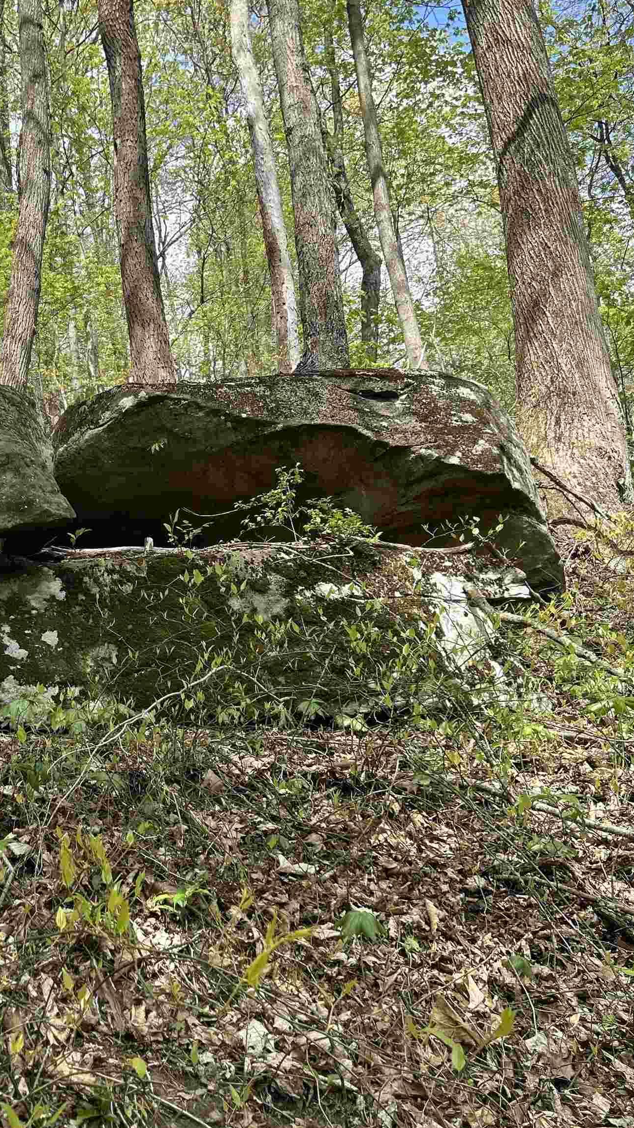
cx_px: 59
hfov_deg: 29.8
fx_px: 1136
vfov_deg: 52.8
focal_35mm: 38
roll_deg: +5.4
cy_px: 566
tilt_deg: +18.1
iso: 50
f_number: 1.5
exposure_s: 1/873
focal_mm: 5.7
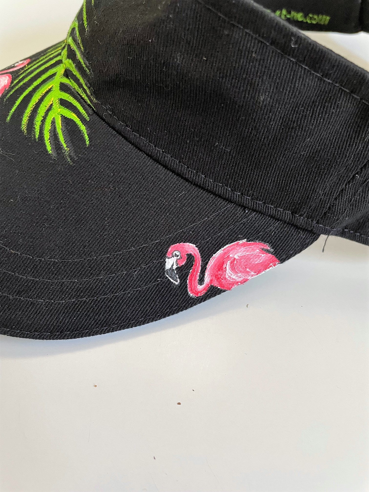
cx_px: 184
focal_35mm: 26
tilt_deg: -52.4
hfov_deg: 53.1
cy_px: 246
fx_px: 370
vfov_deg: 67.3
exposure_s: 1/97
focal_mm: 4.2
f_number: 1.6
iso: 125
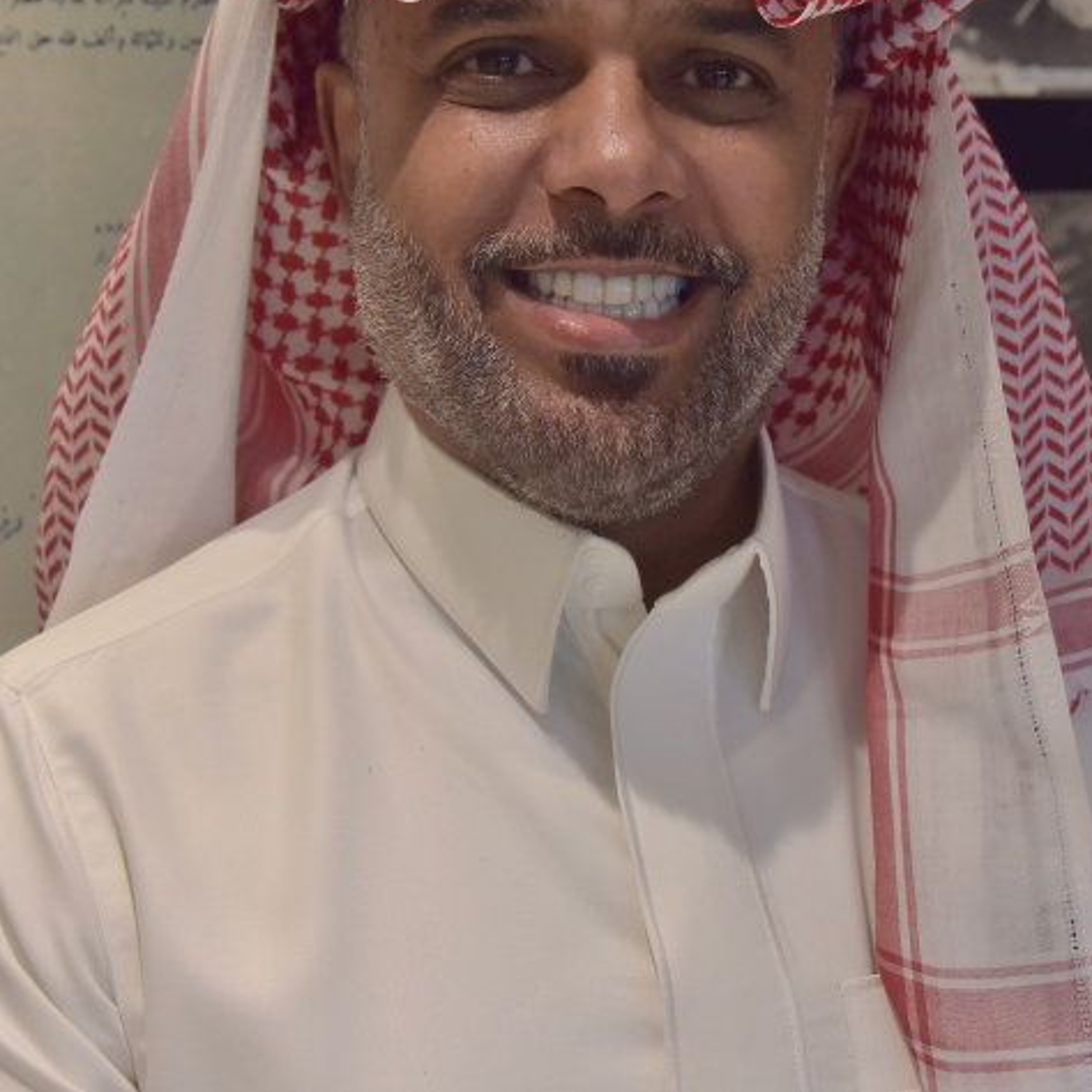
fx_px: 3069
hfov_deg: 20.1
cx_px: 746
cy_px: 327
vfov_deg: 20.1
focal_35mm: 86
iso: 1250
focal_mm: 48
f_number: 7.1
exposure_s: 1/200
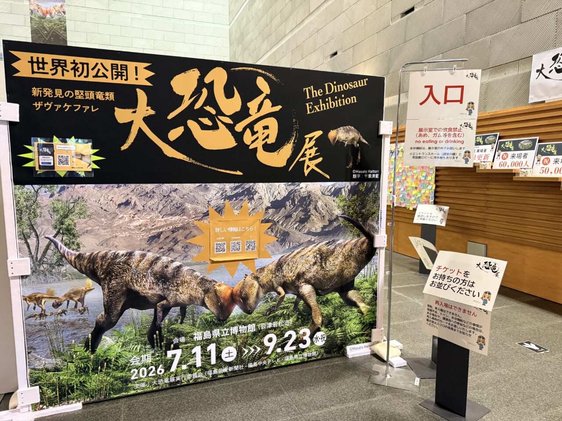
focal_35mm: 24
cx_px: 281
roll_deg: -0.4
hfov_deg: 71.6
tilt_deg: -6.4
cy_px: 210
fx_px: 390
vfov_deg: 56.8
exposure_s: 1/50
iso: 500
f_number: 1.78
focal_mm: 6.76
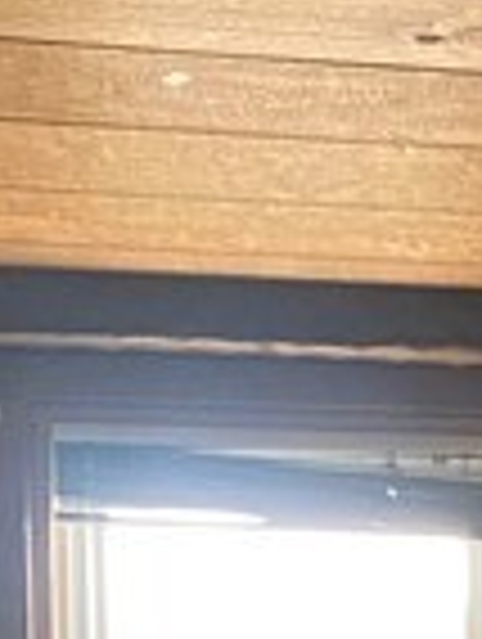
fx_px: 3461
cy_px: 1629
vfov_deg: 9.2
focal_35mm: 187
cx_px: 1036
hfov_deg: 7.6
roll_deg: -1.7
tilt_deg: -6.7
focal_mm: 4.25
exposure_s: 1/60
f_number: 1.8
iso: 250
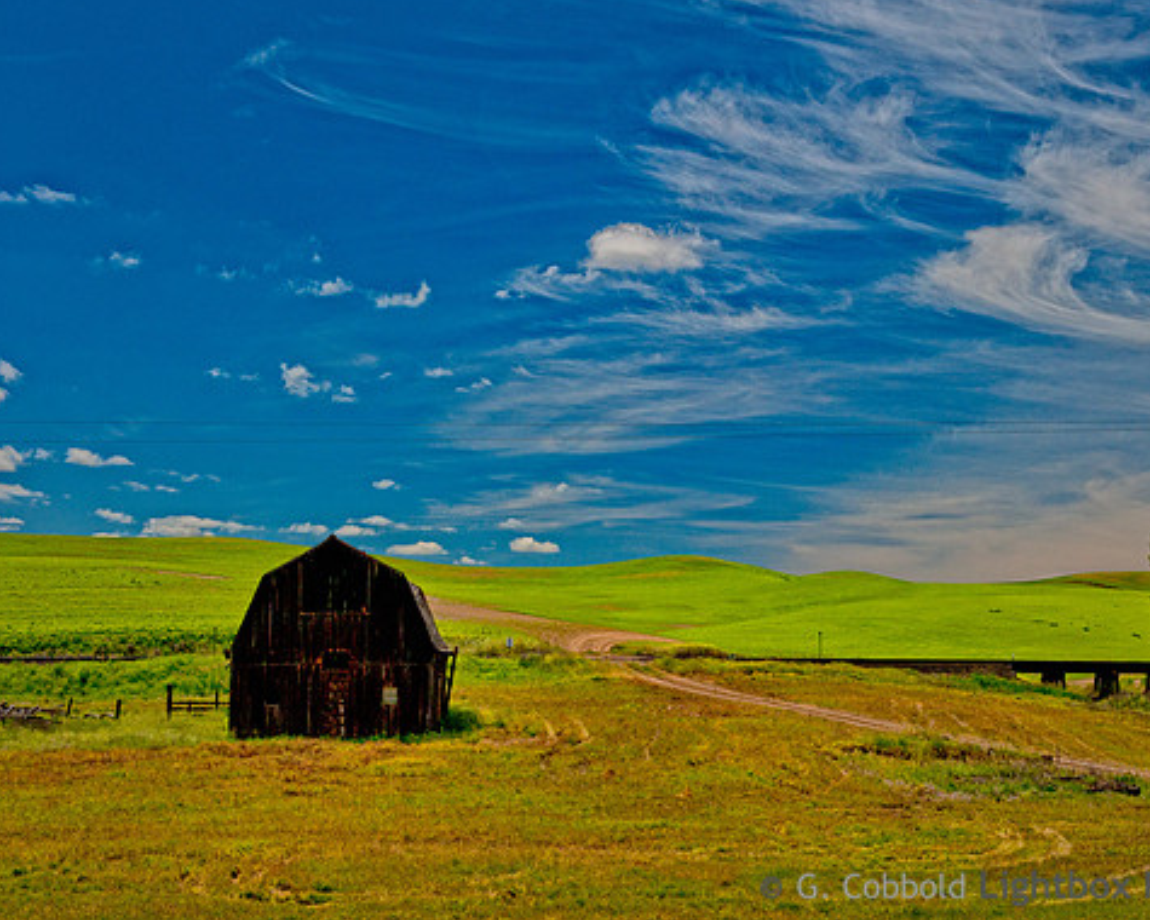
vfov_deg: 27.6
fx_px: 1872
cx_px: 690
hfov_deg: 34.0
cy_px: 455
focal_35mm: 55
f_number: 11
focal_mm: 48
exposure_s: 1/800
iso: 400
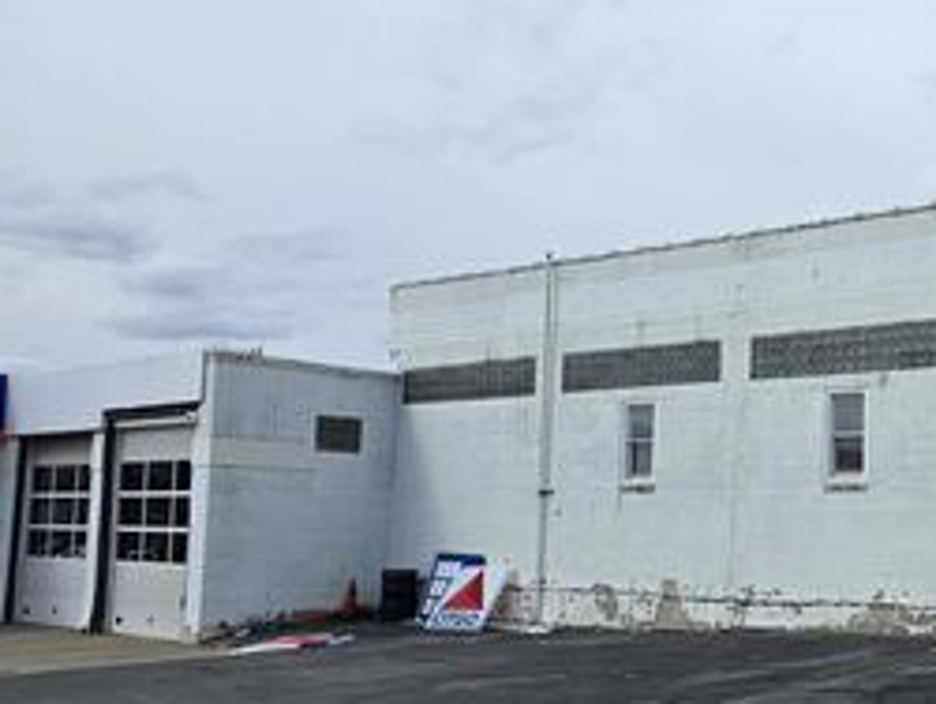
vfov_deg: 31.5
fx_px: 1245
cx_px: 902
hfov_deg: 37.5
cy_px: 418
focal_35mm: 46
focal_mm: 6.3
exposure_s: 1/7944
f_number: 1.7
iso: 64
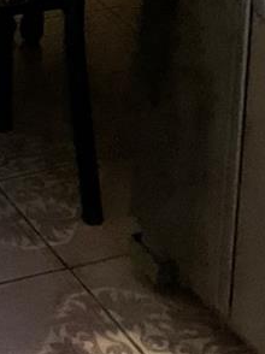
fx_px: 1513
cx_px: -20
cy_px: -547
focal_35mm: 148
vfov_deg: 10.9
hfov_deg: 9.9
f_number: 1.8
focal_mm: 3
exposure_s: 1/60
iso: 200
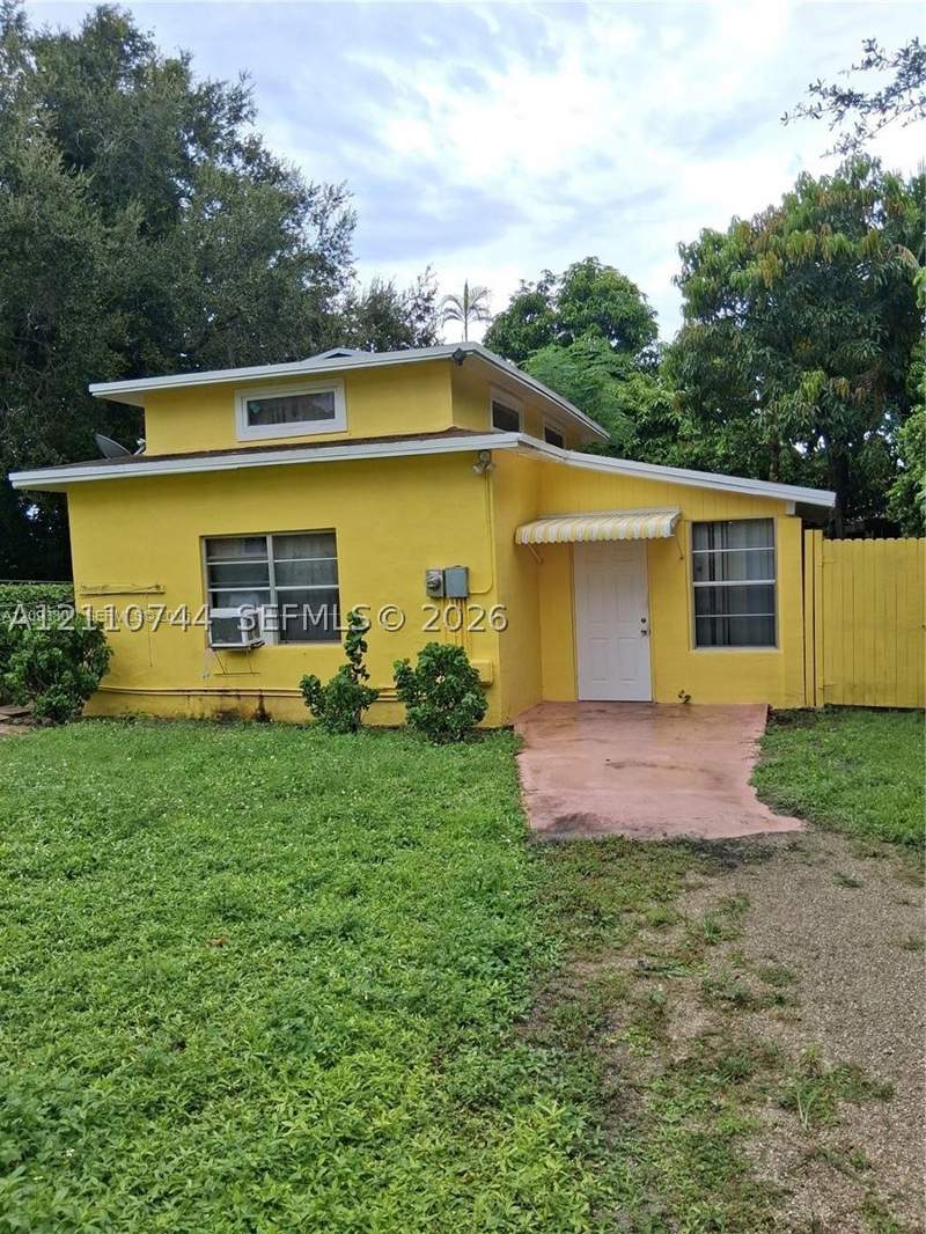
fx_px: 927
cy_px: 617
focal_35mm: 26
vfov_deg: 67.3
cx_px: 463
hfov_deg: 53.1
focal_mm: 3.98
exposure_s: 1/699
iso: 25
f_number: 1.8
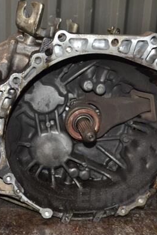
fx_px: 418
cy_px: 118
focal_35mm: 64
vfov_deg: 31.4
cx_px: 66
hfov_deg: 21.2
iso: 800
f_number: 5
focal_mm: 28
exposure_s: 1/60
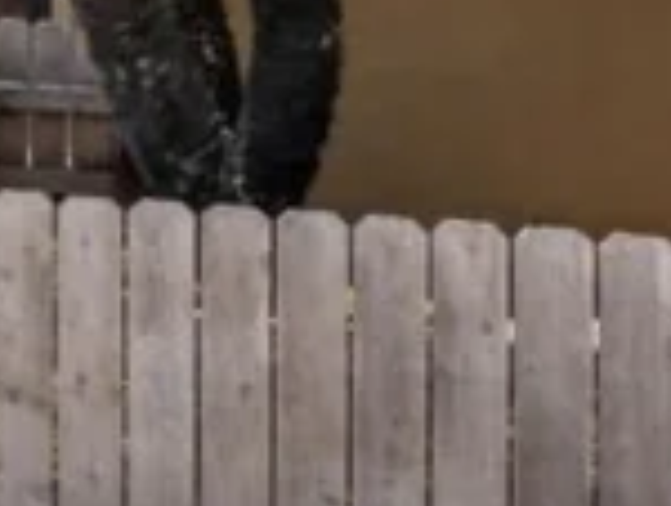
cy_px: -631
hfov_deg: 19.5
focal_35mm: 86
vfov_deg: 13.5
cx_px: -358
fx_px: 1670
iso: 500
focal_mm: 16
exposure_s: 1/400
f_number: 8
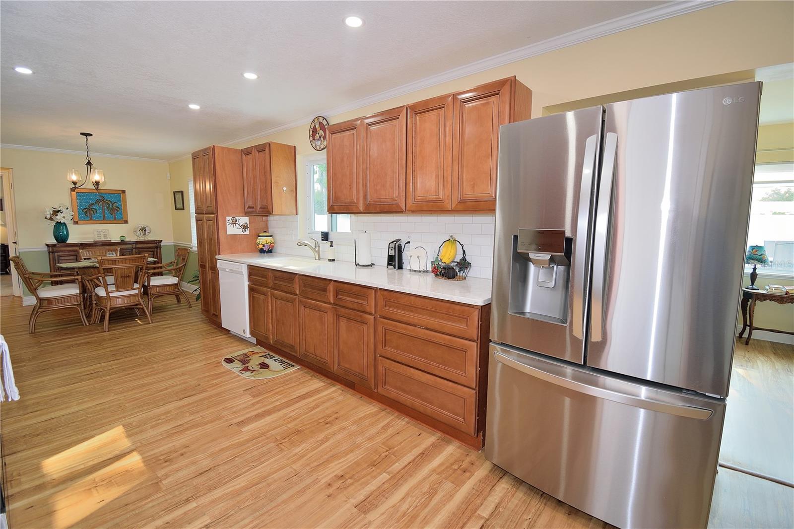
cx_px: 397
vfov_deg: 77.3
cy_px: 264
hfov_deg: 100.4
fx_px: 331
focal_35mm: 15
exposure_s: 1/20
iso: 200
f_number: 4.5
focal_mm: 10
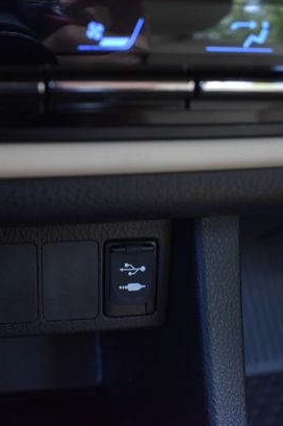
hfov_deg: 28.2
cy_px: 218
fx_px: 555
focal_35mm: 47
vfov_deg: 41.9
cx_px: 70
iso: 1400
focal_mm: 20
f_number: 3.5
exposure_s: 1/125
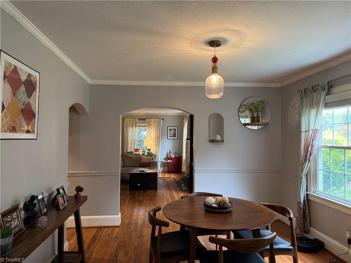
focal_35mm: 24
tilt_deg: +0.8
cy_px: 132
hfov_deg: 71.6
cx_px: 176
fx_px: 243
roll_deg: -0.5
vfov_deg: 56.8
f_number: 1.78
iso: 250
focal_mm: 6.76
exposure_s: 1/60
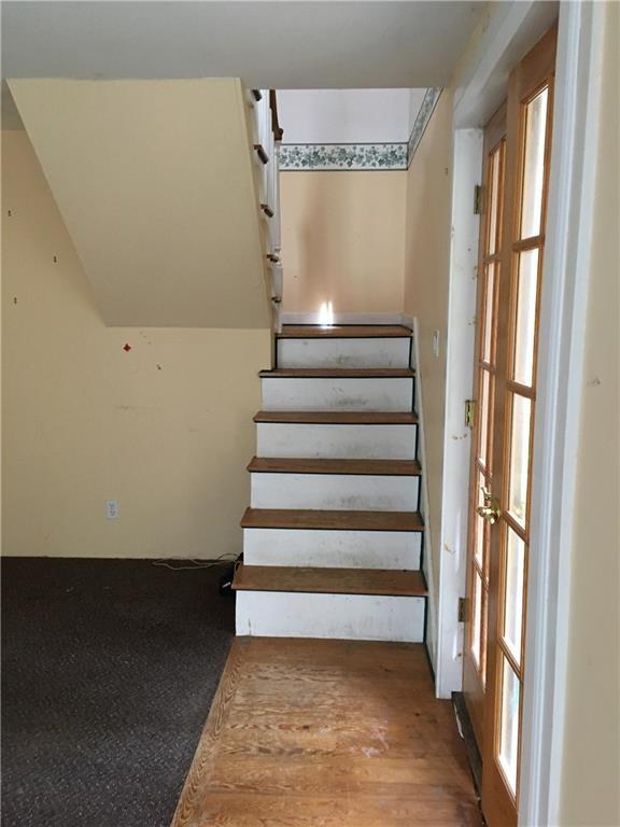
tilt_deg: -7.5
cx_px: 310
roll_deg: -0.1
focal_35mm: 29
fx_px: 693
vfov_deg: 61.7
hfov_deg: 48.2
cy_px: 414
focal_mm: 4.15
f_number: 2.2
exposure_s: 1/30
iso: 125
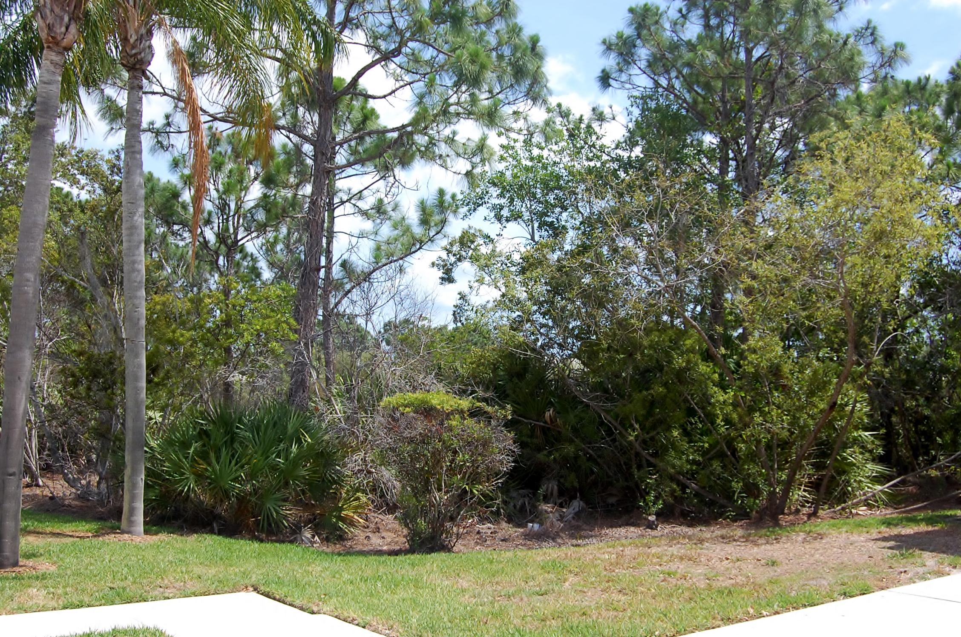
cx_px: 480
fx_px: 1039
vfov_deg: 34.1
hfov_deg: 49.6
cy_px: 318
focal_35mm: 39
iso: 200
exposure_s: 1/250
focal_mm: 26
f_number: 8
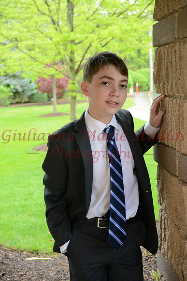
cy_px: 140
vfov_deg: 36.2
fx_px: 428
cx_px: 94
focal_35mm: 55
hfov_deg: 24.6
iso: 1000
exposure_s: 1/60
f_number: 8
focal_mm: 55
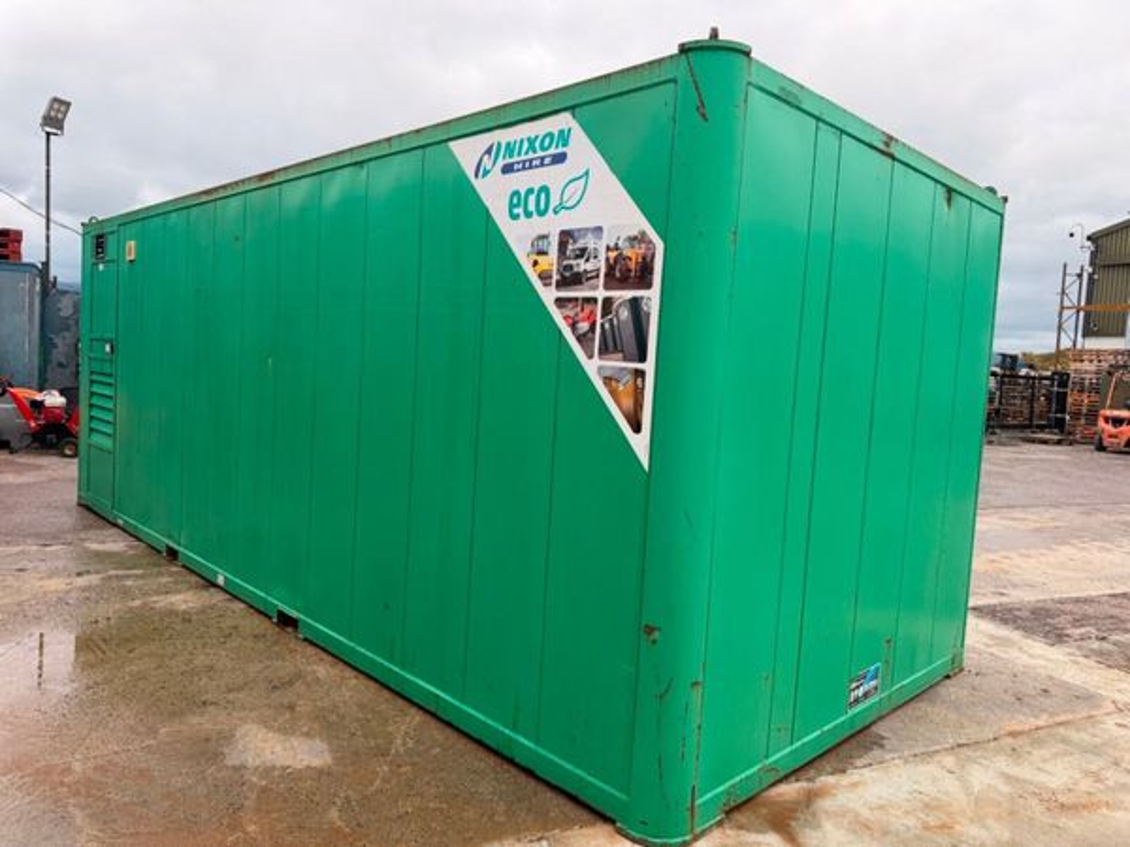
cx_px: 565
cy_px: 424
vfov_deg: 56.8
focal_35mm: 24
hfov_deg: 71.6
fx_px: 783
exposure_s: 1/2299
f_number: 1.78
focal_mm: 6.76
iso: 100
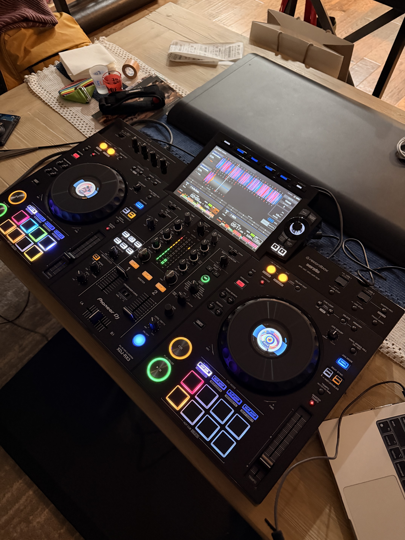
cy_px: 270
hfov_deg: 56.8
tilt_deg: -59.7
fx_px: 374
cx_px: 202
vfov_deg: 71.6
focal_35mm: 24
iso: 800
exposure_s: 1/32
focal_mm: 6.76
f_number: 1.78
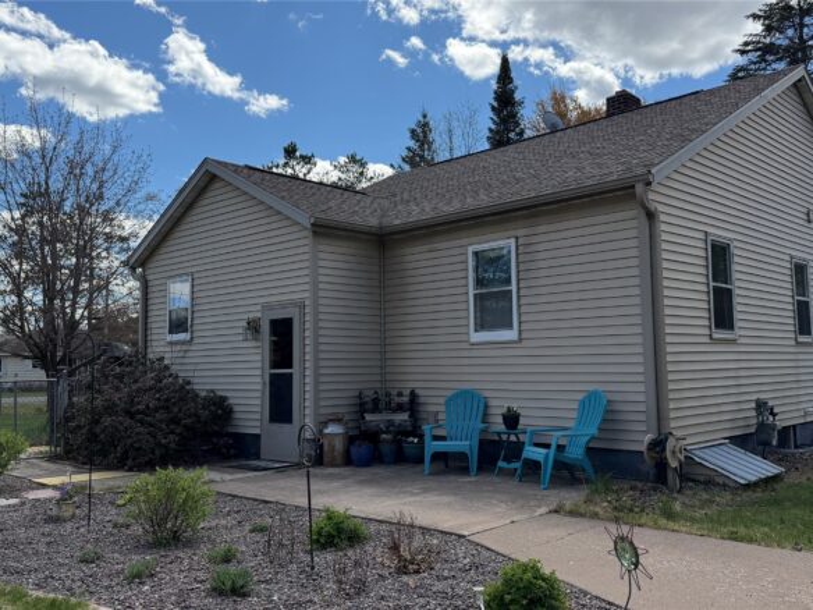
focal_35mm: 24
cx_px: 406
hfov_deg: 71.6
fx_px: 564
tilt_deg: +4.5
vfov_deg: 56.8
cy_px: 305
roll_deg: +0.1
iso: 100
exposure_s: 1/5319
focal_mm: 6.76
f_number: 1.78
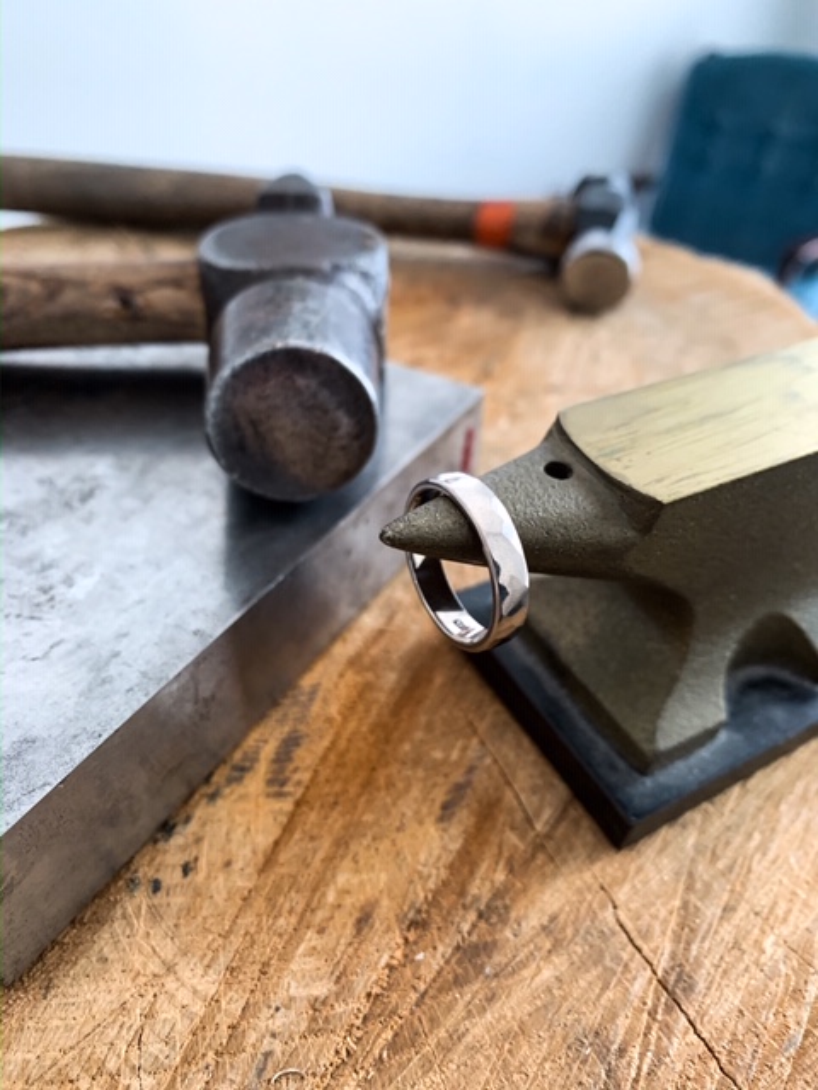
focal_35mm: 26
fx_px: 819
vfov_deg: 67.3
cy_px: 545
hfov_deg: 53.1
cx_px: 409
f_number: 1.8
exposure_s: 1/50
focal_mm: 4.25
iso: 200
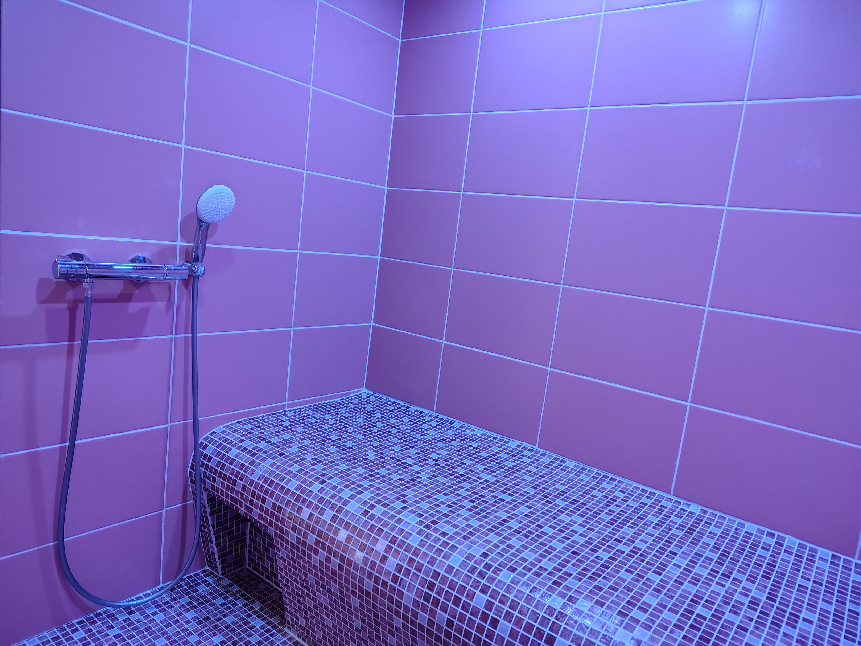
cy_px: 323
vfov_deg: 56.8
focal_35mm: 24
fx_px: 597
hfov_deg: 71.6
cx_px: 430
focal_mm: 5.56
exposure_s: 1/50
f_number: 1.8
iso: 1451
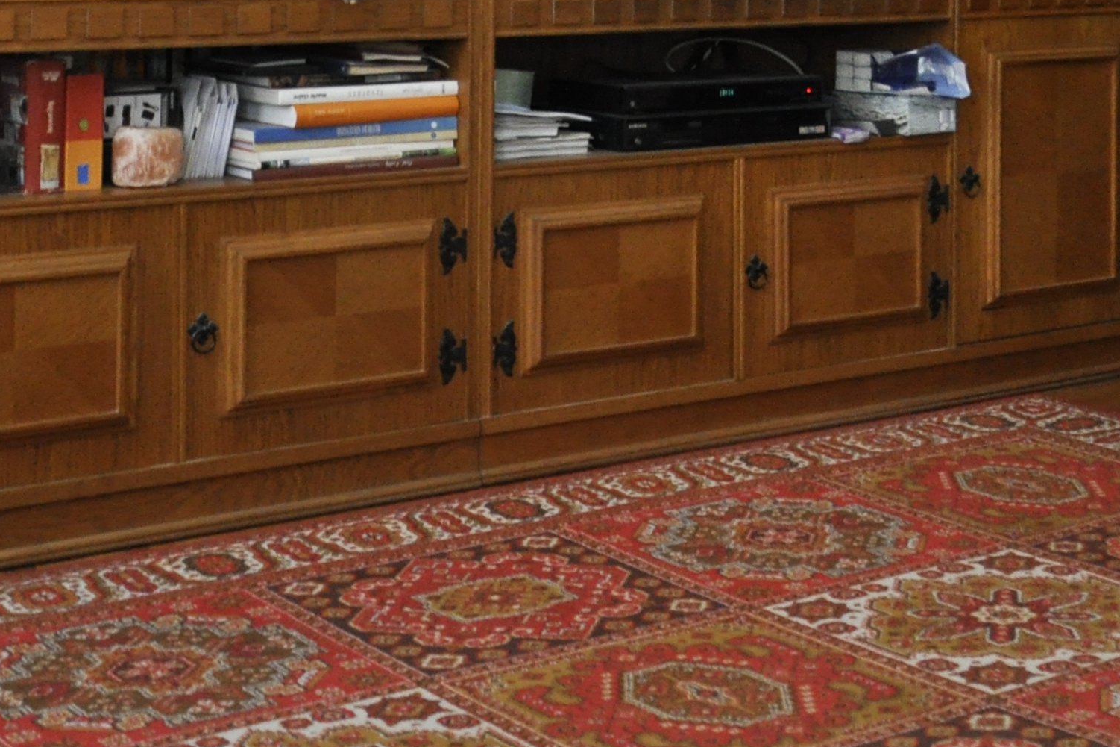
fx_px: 2395
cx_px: 1251
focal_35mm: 77
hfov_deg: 24.4
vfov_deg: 16.7
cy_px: -241
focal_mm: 18
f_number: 3.5
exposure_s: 1/80
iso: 1000
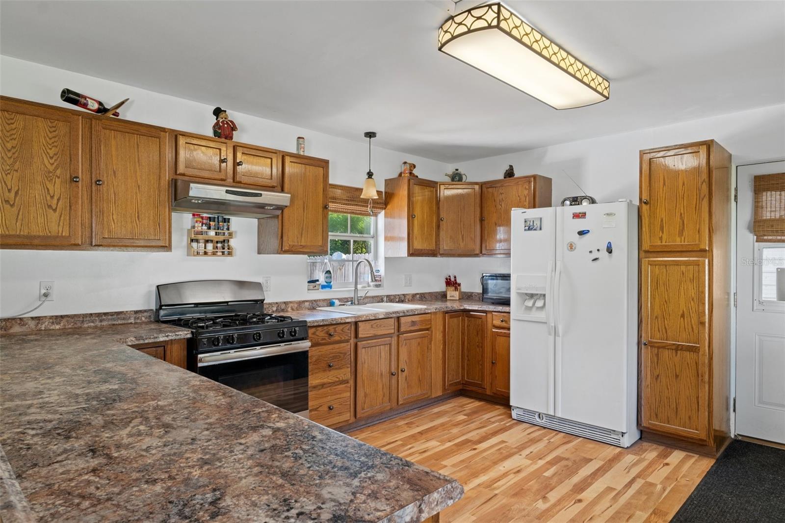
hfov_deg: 81.2
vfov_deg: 59.5
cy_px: 262
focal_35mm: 21
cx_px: 392
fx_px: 458
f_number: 8
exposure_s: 1/4
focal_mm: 14
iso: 320
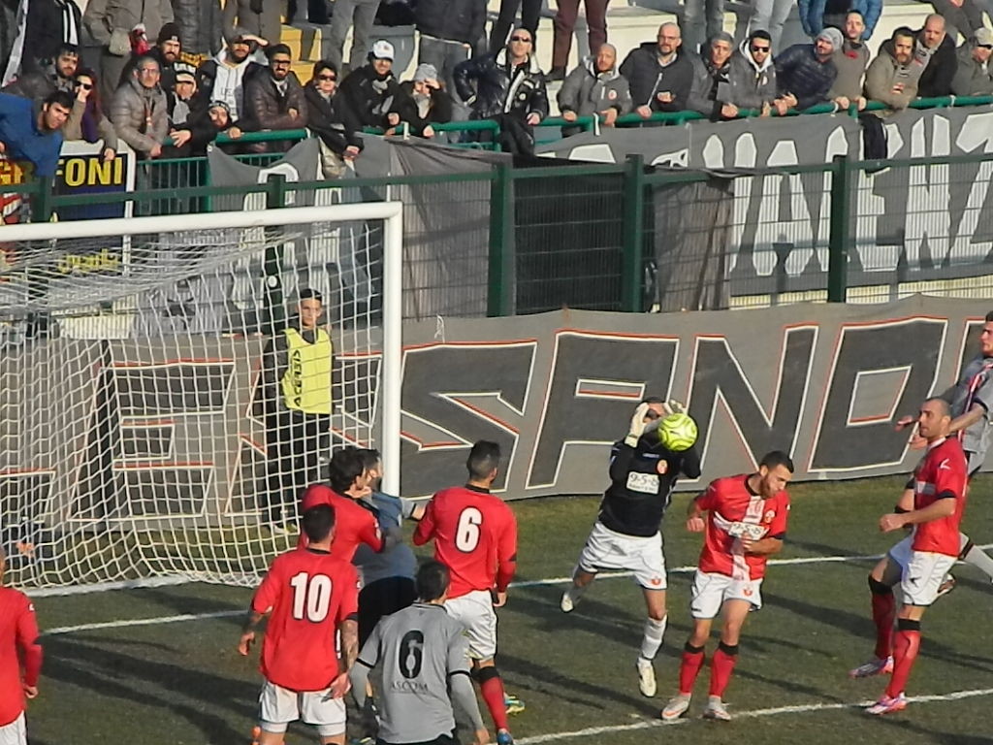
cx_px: 496
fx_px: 11331
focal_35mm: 395
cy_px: 372
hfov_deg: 5.0
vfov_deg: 3.8
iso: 400
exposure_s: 1/1000
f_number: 5.7
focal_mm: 71.2
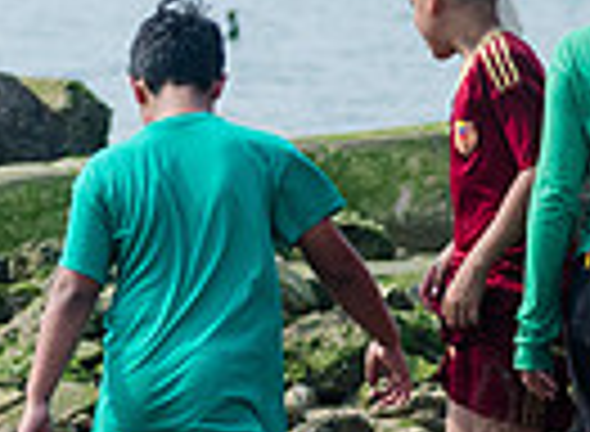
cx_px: 204
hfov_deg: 3.5
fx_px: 9636
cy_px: 393
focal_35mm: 570
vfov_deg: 2.6
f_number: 4
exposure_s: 1/2000
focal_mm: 100
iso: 320
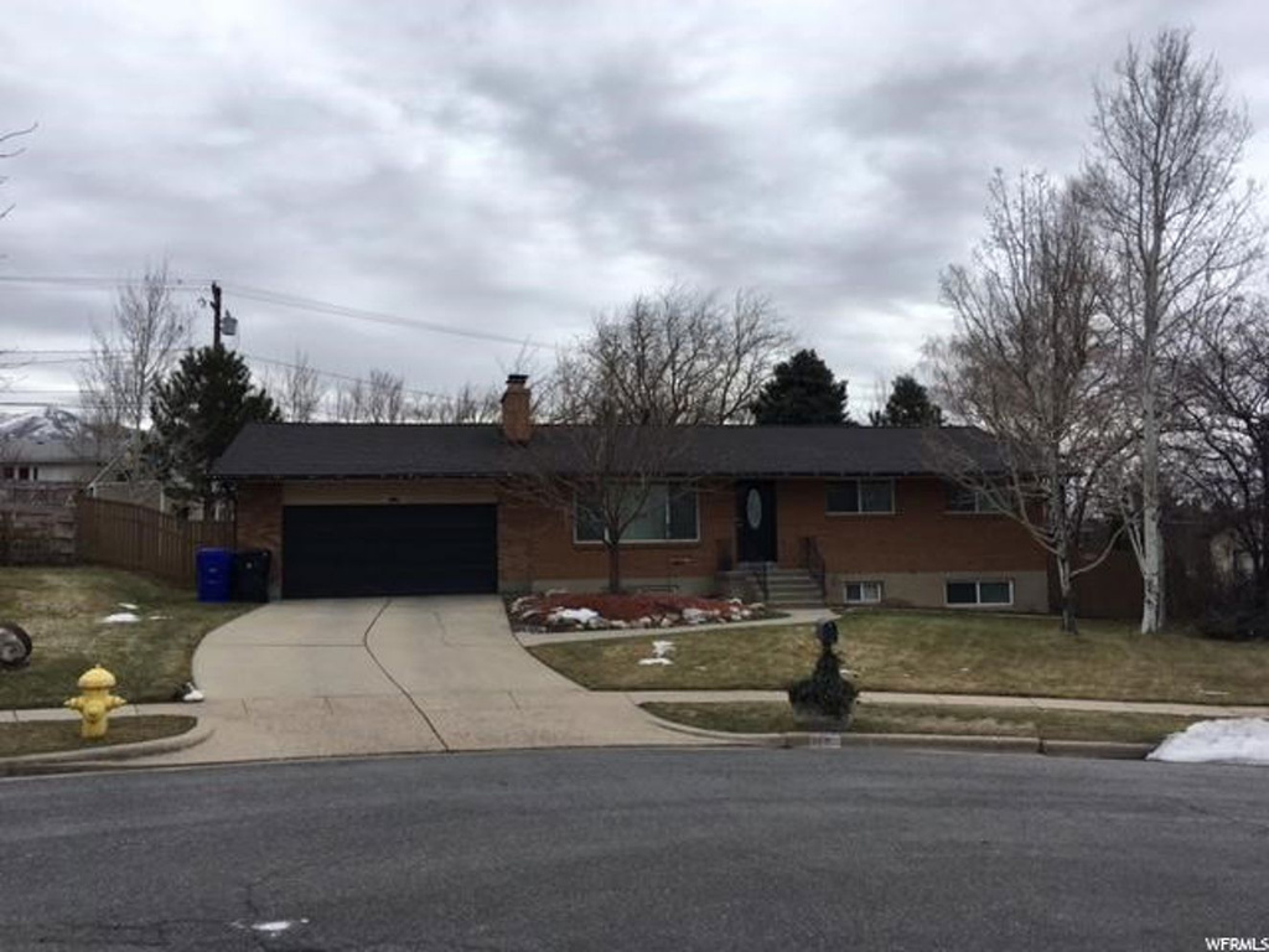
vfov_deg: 48.2
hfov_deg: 61.7
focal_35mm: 29
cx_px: 634
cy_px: 476
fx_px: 1063
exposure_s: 1/905
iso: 25
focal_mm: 4.15
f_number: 2.2
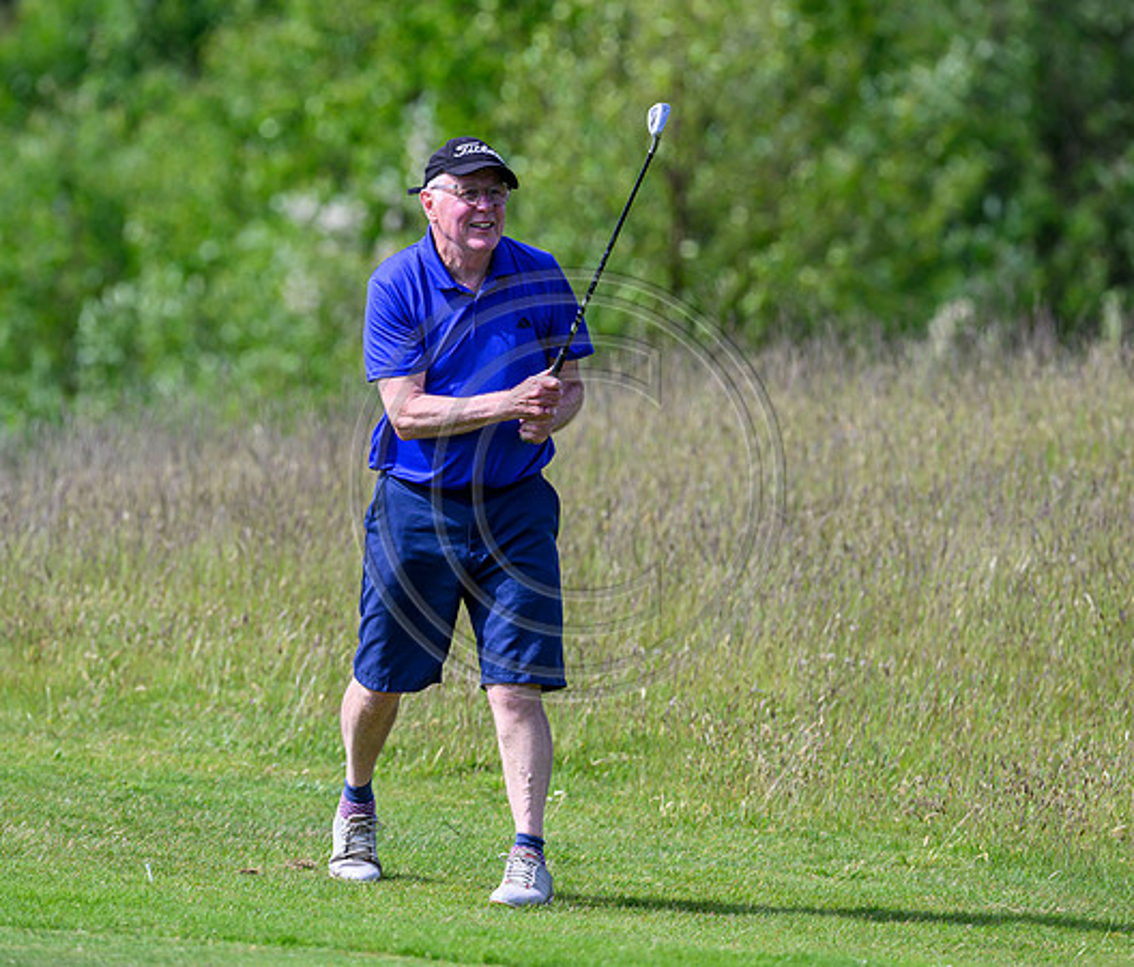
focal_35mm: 532
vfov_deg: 3.0
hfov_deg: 3.5
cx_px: 611
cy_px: 492
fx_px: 18313
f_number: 4
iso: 500
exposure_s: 1/4000
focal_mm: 400
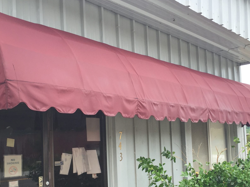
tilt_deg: +3.8
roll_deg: +1.8
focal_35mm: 47
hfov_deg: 40.4
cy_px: 132
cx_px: 129
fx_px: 339
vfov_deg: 30.5
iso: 32
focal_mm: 4.15
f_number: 2.2
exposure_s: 1/444
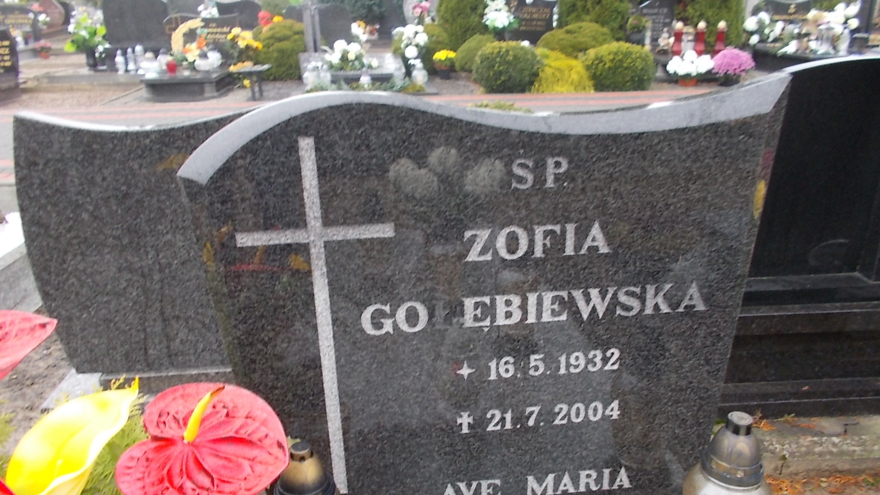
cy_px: 274
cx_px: 447
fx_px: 677
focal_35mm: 29
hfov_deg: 66.1
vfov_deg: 40.1
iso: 140
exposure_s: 1/25
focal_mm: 4.6
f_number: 3.2
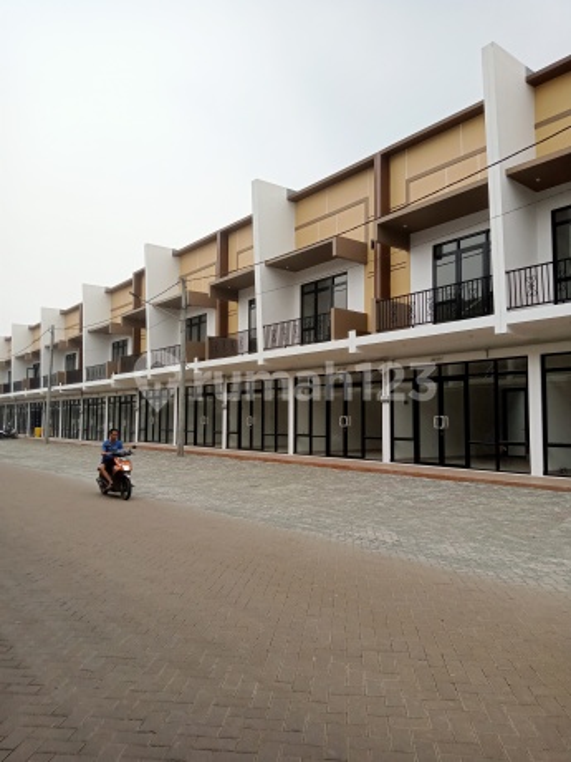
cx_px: 286
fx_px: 616
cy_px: 381
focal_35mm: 28
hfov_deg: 49.7
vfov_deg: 63.4
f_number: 2.2
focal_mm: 3.37
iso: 113
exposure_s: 1/233
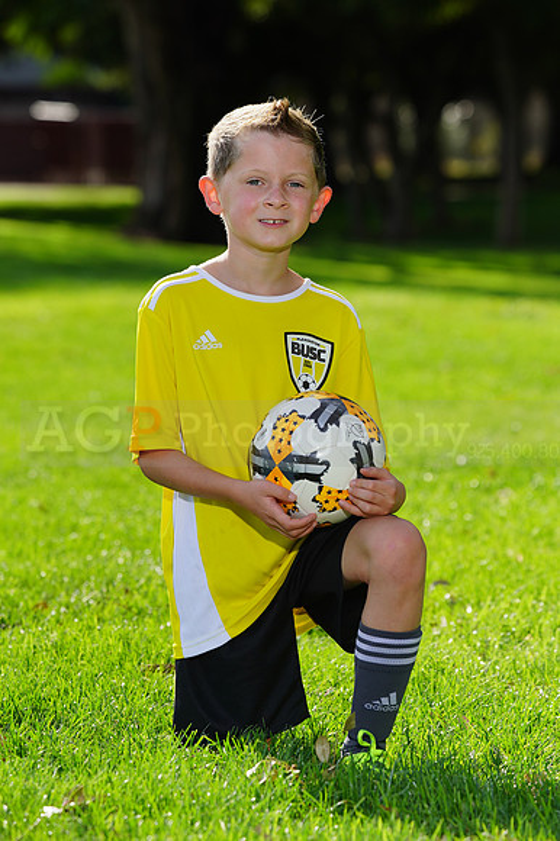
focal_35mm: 221
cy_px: 420
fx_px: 5162
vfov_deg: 9.3
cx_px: 280
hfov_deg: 6.2
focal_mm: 221
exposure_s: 1/200
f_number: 8
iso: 100
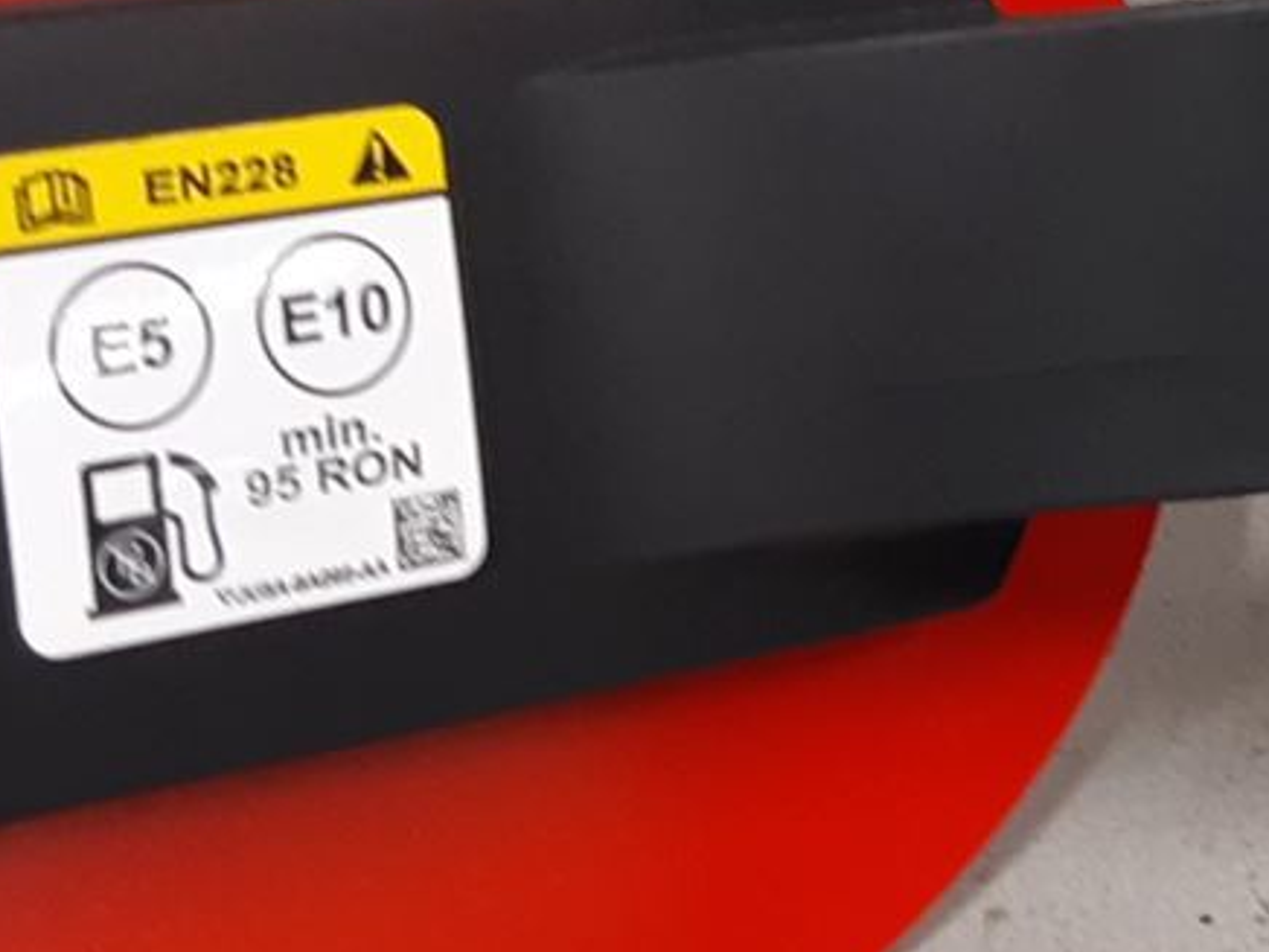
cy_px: 99
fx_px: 4472
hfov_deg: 15.6
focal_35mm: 122
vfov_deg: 12.1
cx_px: 1455
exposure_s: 1/50
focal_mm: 3.93
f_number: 1.7
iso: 160
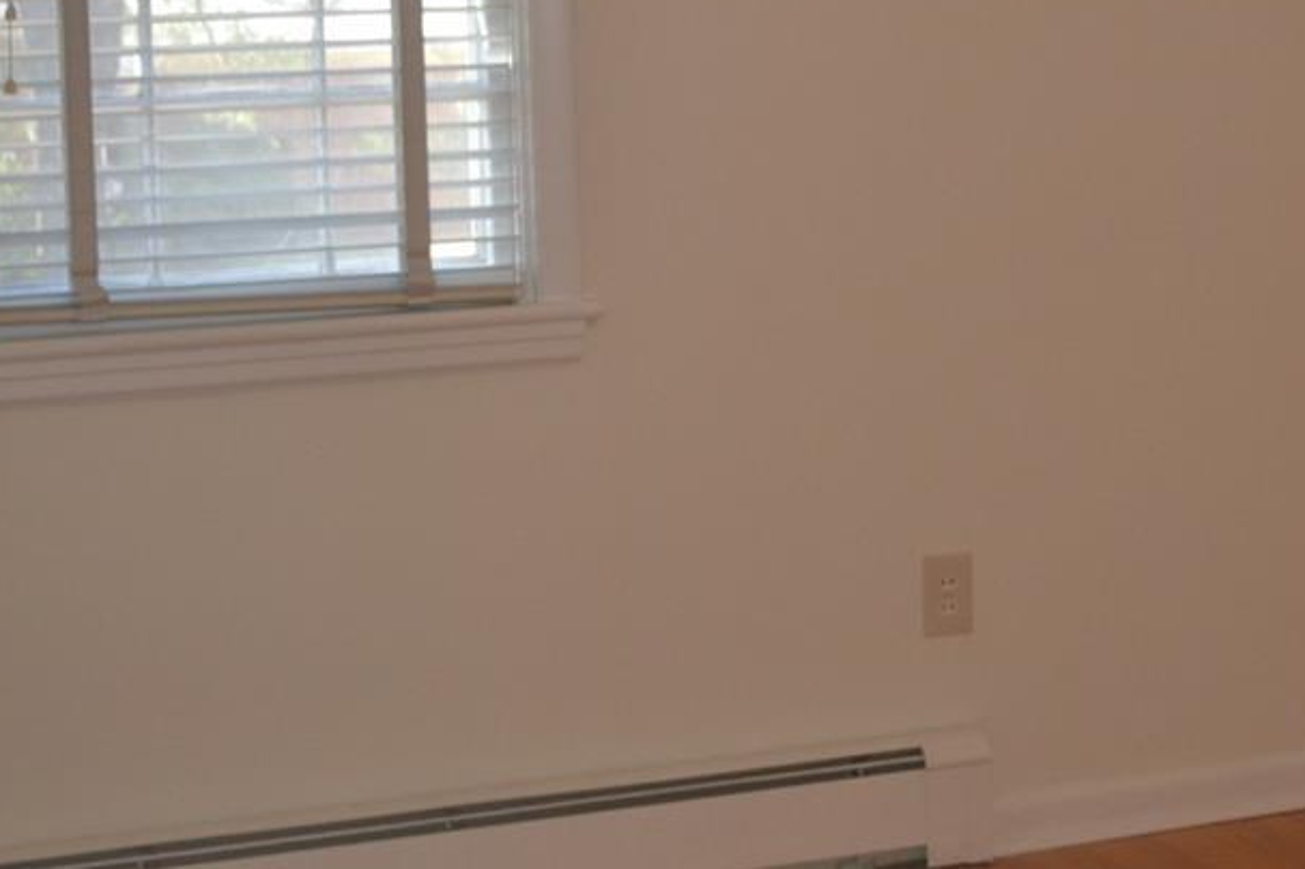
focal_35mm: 89
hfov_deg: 22.5
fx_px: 3224
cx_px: 1075
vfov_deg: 15.1
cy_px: 54
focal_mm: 24
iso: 400
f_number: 4
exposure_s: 1/100
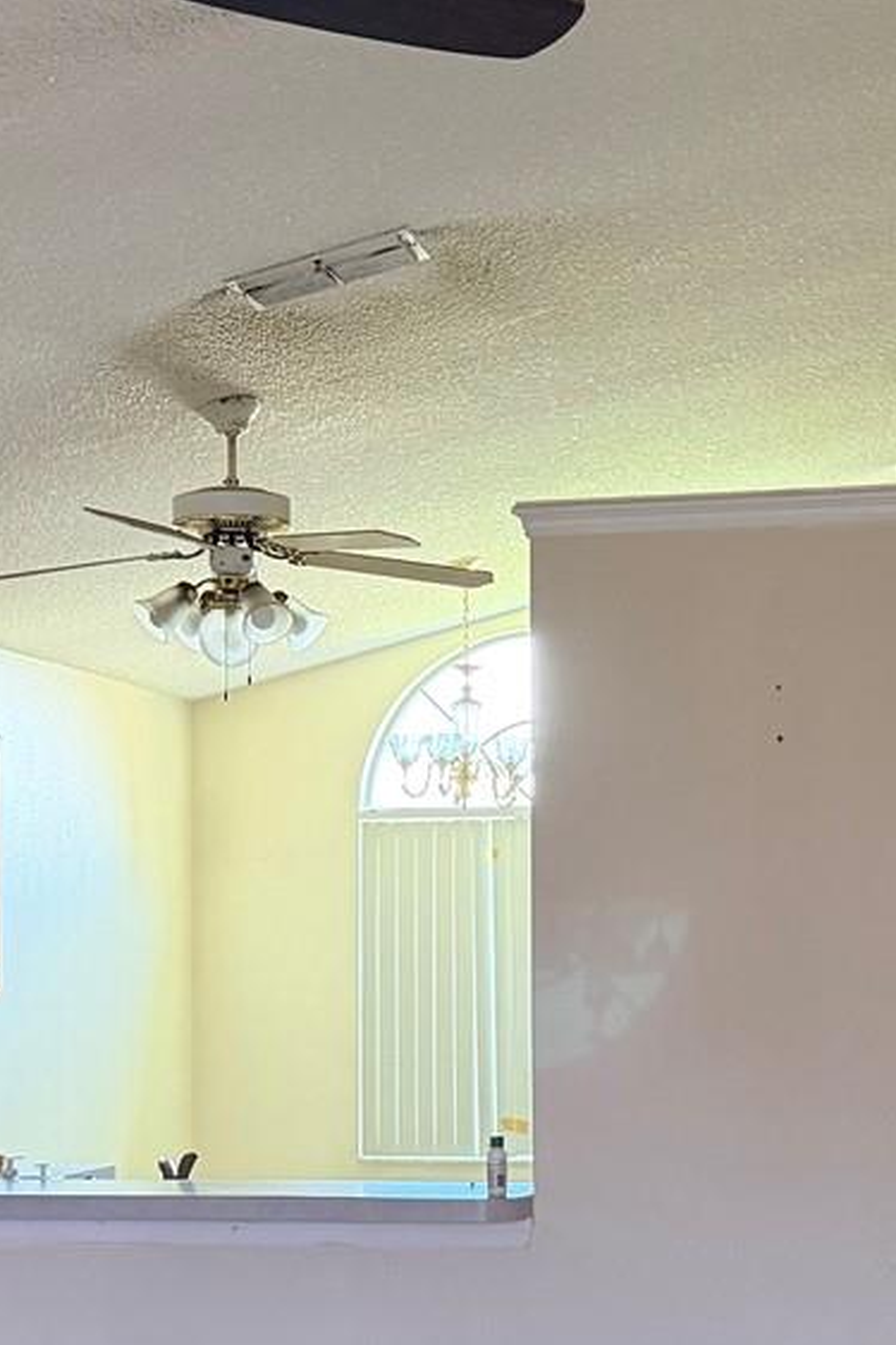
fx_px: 2652
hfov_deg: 19.2
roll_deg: +0.7
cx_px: 516
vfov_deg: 28.3
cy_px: 858
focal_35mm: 71
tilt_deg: +3.2
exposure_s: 1/60
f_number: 1.78
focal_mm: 6.76
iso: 320
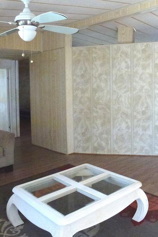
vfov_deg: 55.8
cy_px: 120
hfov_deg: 37.1
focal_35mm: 34
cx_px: 133
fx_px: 224
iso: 800
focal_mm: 4.3
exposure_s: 1/80
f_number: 3.3
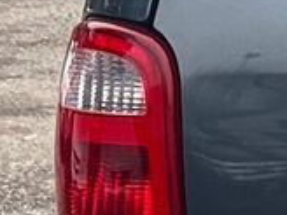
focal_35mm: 375
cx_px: 863
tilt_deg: -7.7
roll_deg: -0.2
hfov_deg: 5.0
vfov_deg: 4.0
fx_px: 3109
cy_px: 145
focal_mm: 6.76
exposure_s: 1/645
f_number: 1.78
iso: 64
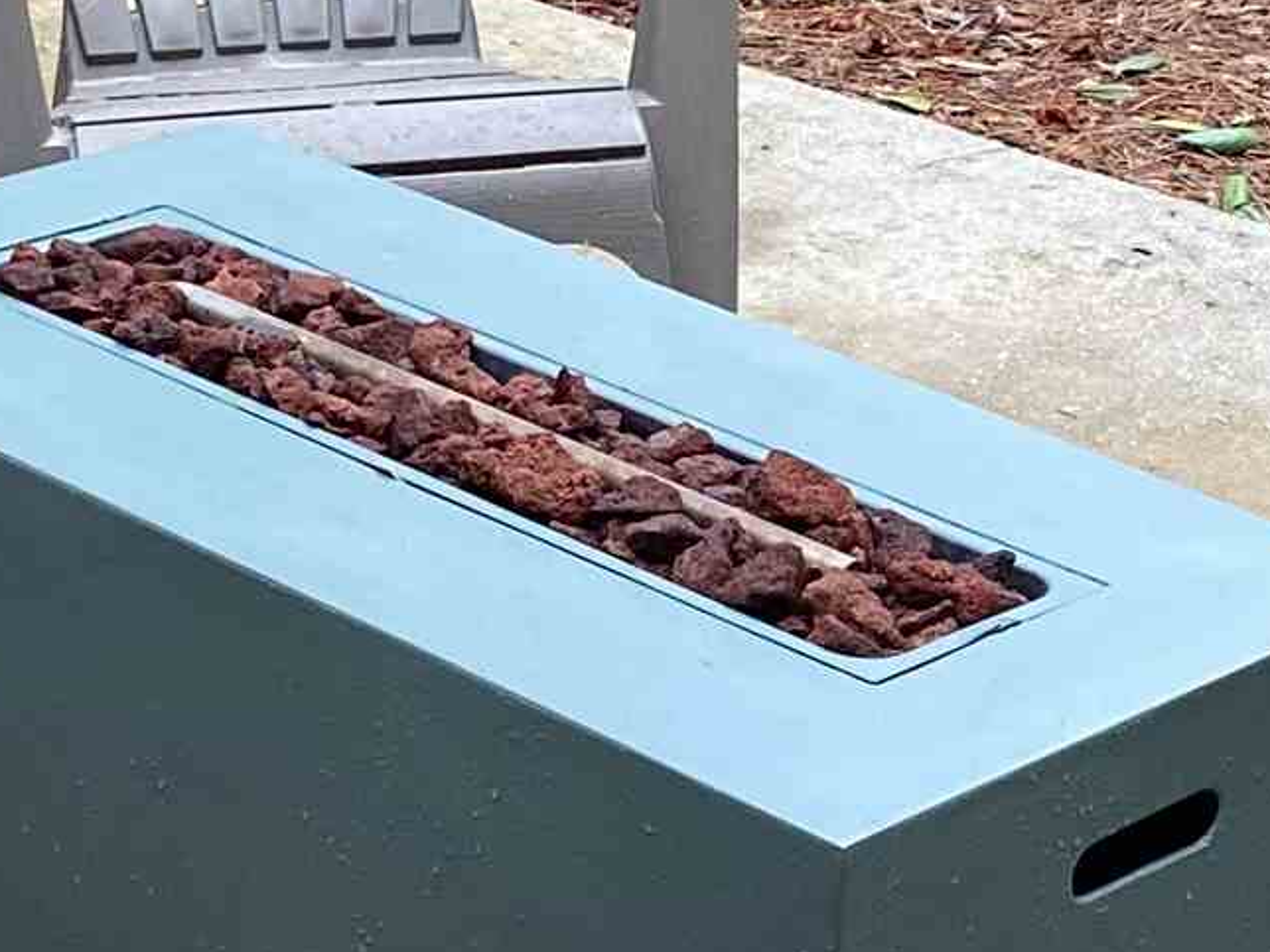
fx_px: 4549
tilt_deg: -22.9
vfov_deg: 11.9
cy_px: 300
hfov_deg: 15.9
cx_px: 761
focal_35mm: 124
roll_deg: +0.1
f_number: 1.8
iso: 100
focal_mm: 4.25
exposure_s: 1/121
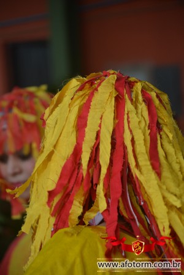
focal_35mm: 202
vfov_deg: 10.2
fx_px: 1552
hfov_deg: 6.8
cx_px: 92
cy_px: 138
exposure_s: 1/400
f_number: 5.6
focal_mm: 135
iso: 400
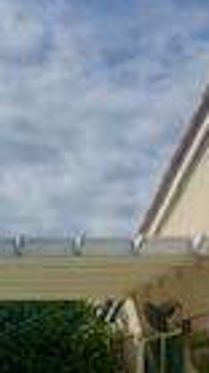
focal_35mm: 70
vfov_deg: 27.7
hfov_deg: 16.3
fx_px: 691
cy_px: 403
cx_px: -64
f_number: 2.2
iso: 40
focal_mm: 2.22
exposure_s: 1/3906
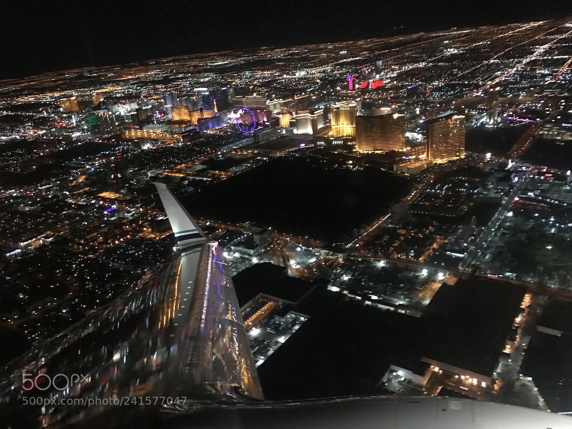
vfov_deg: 49.7
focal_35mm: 28
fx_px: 463
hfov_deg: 63.4
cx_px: 286
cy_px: 214
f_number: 1.8
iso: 100
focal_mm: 3.99
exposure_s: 1/4
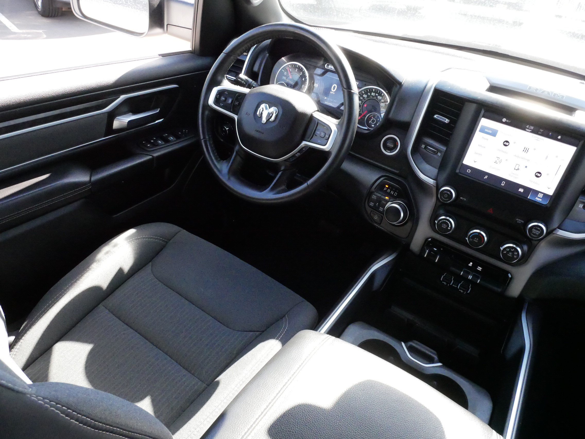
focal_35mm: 24
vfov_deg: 56.8
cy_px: 220
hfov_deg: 71.6
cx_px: 292
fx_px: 406
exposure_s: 1/500
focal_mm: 12
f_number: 8
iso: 6400
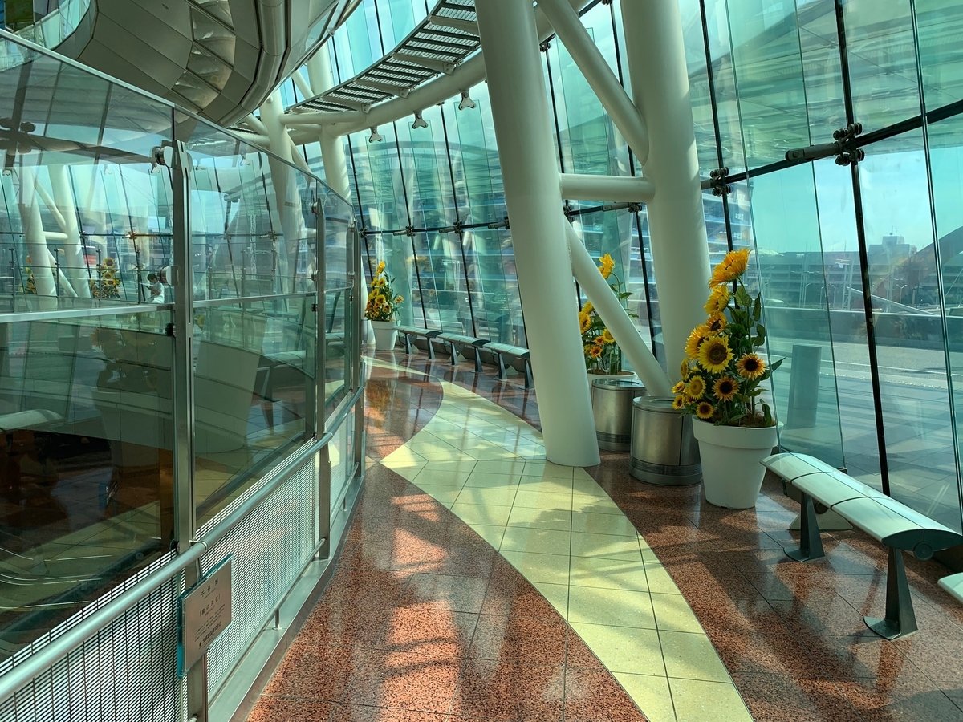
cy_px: 361
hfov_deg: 67.3
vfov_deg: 53.1
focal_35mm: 26
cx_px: 482
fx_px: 723
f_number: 1.8
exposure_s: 1/587
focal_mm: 4.25
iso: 25
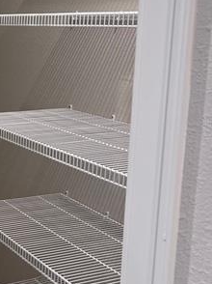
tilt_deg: -10.7
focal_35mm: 68
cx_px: -35
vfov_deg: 28.5
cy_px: 119
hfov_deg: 20.4
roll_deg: -1.1
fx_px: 556
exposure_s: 1/60
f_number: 1.6
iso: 80
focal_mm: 5.1
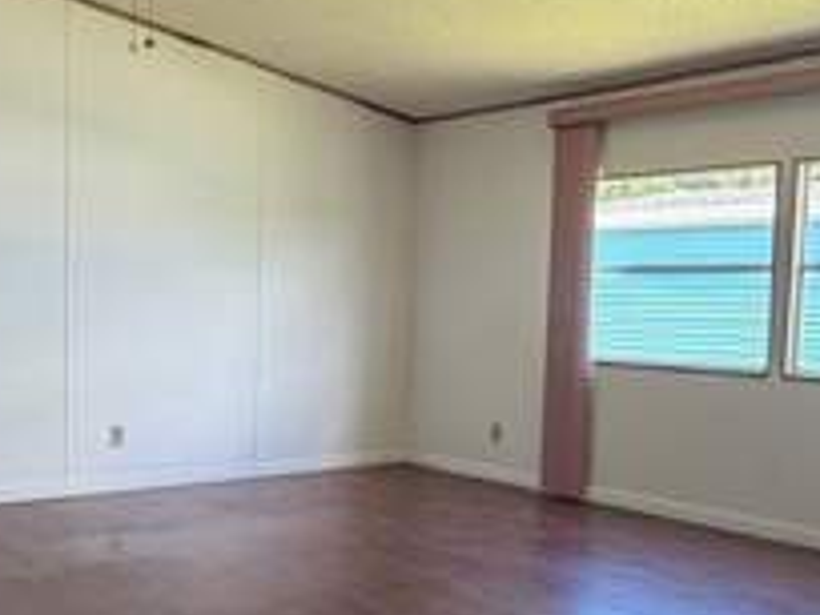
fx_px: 1042
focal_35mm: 44
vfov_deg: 32.7
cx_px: 322
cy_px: 390
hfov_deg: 42.7
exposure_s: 1/121
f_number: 2.2
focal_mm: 2.22
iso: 160
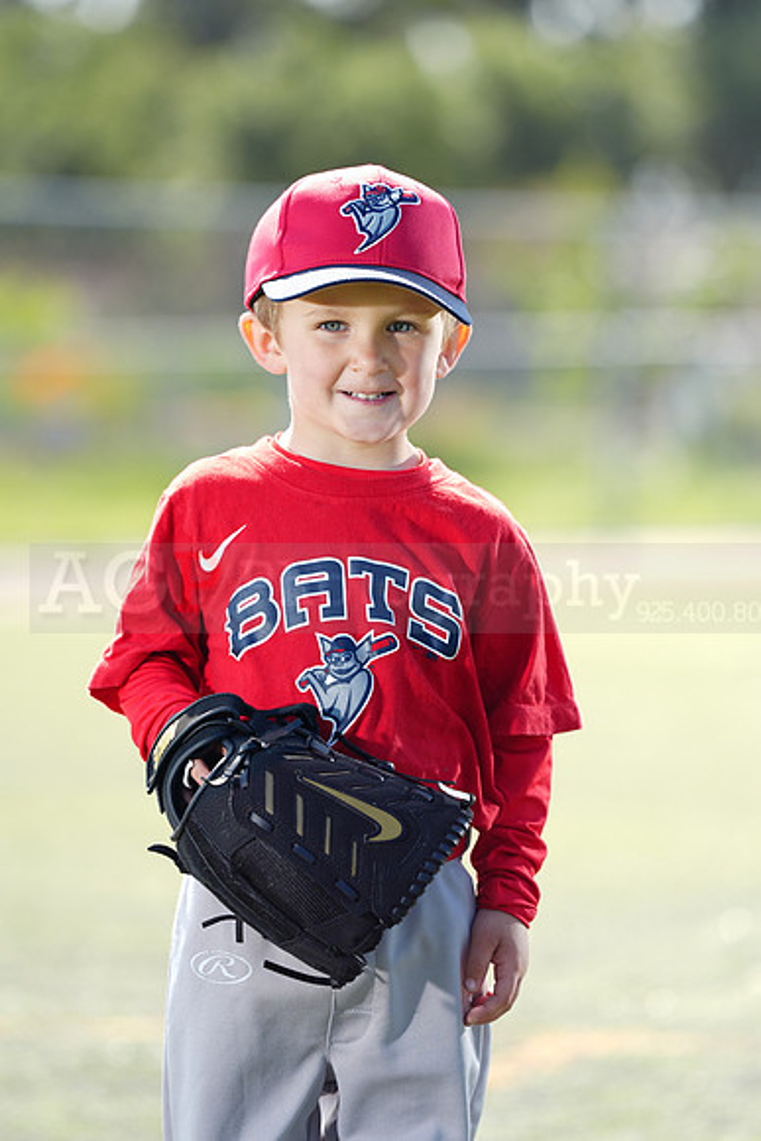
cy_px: 570
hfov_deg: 6.9
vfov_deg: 10.3
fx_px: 6337
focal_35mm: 200
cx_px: 380
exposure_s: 1/250
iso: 80
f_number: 4
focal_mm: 200
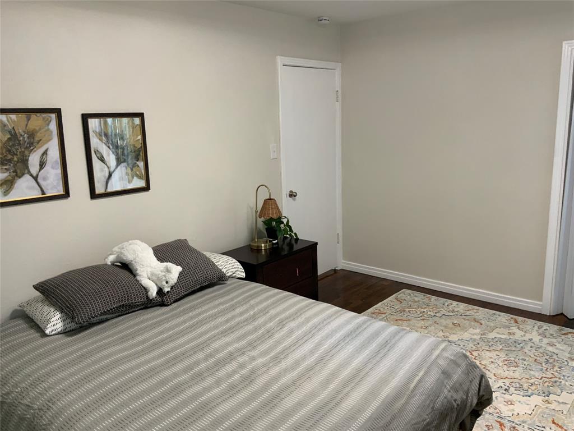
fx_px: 481
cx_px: 287
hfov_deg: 61.7
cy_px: 216
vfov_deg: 48.2
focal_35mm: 29
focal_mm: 3
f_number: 1.8
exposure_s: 1/60
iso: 125
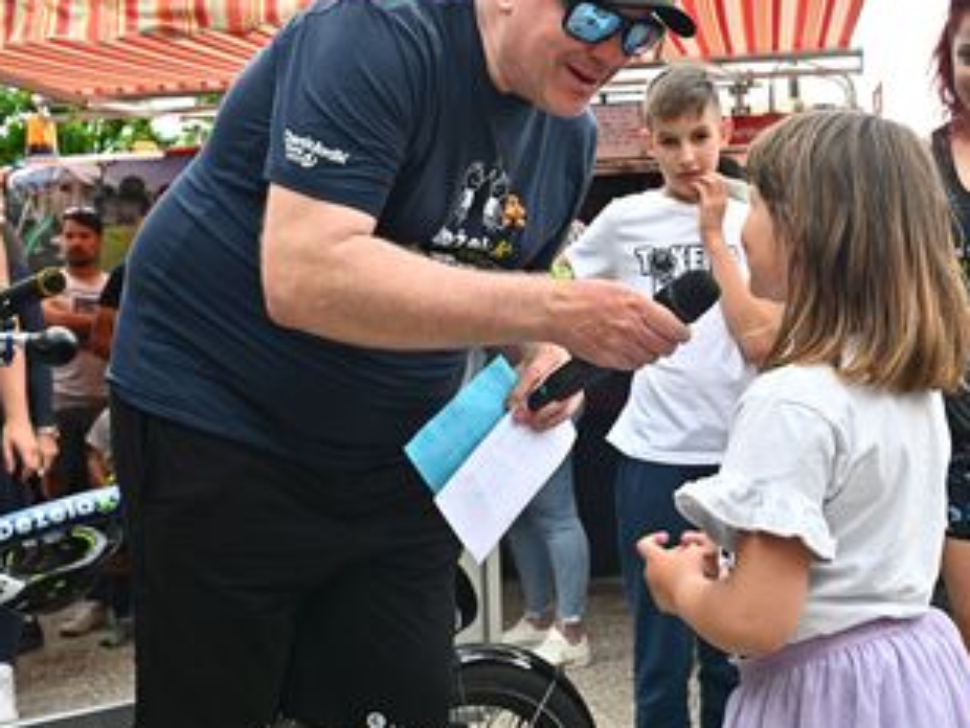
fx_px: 1374
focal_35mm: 49
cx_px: 650
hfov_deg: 38.4
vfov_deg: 29.6
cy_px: 286
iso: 1600
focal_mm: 35
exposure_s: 1/250
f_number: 11
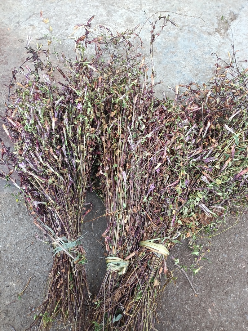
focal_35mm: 27
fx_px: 258
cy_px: 166
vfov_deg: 65.3
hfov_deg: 51.3
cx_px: 124
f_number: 1.8
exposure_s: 1/100
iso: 119
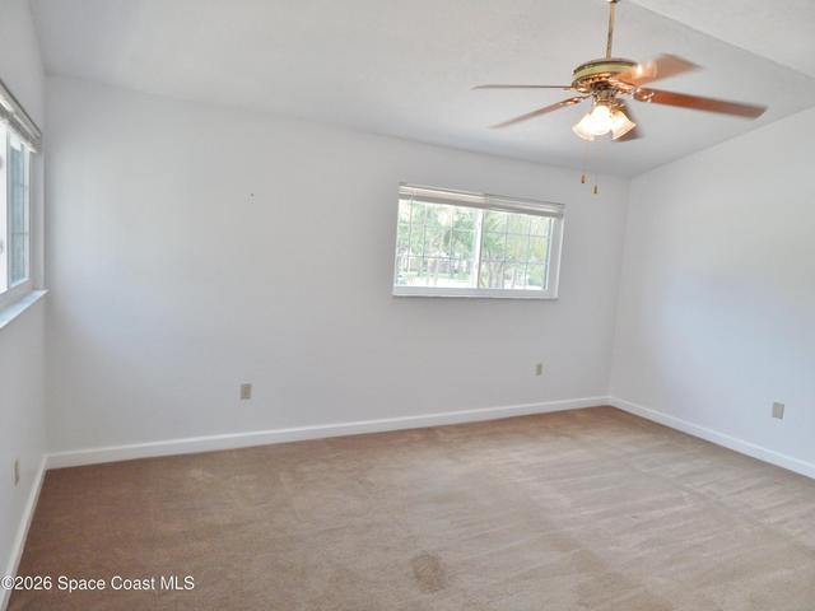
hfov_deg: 73.9
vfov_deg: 58.9
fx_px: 542
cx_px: 408
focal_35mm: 23
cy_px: 306
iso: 125
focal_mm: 4
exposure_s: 1/100
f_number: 3
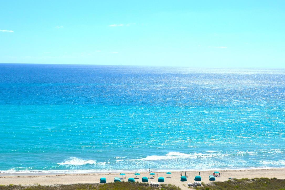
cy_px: 82
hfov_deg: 37.5
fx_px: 419
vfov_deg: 25.4
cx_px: 135
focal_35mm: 53
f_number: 9
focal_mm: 24
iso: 100
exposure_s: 1/400
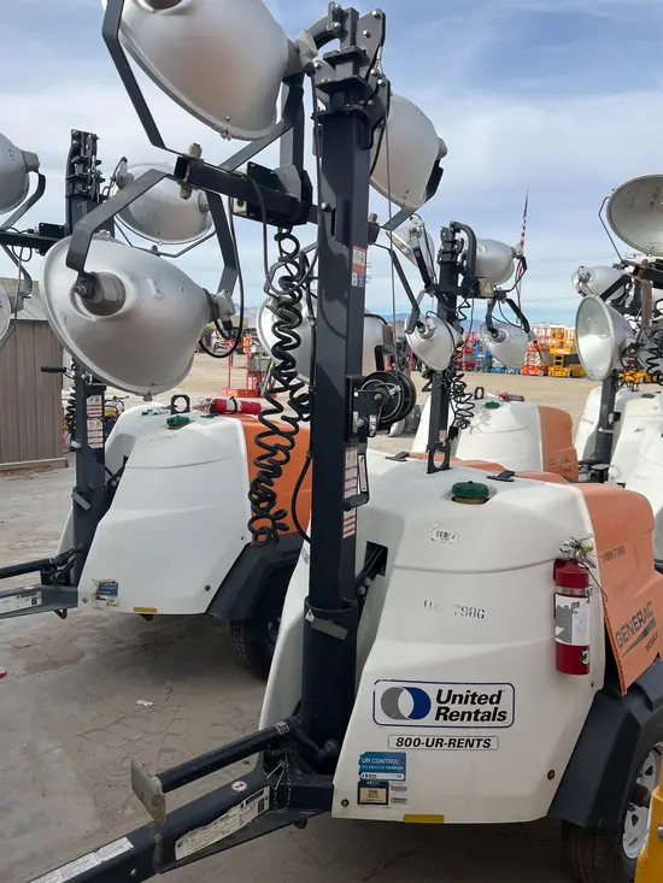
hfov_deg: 53.1
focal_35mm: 26
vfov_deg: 67.3
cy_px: 442
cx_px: 332
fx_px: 664
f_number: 1.6
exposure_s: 1/2967
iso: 50
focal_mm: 5.1
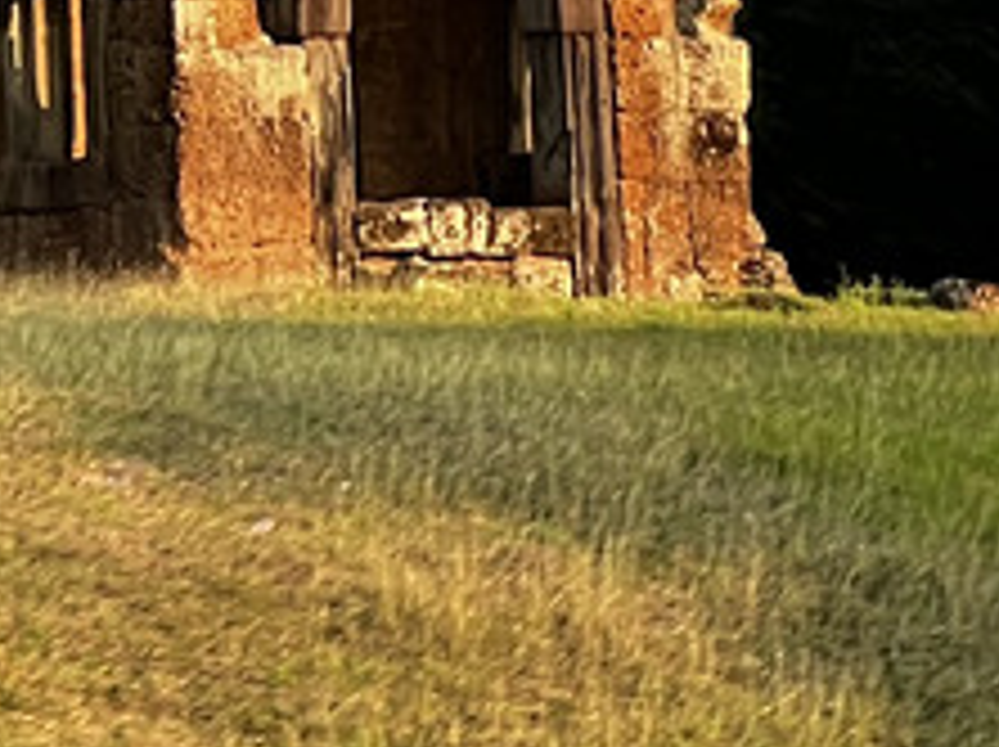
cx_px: -1296
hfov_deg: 4.7
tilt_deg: +9.8
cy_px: -756
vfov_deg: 3.5
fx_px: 12021
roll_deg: -2.4
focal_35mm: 417
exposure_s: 1/113
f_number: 2.8
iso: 32
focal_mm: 9
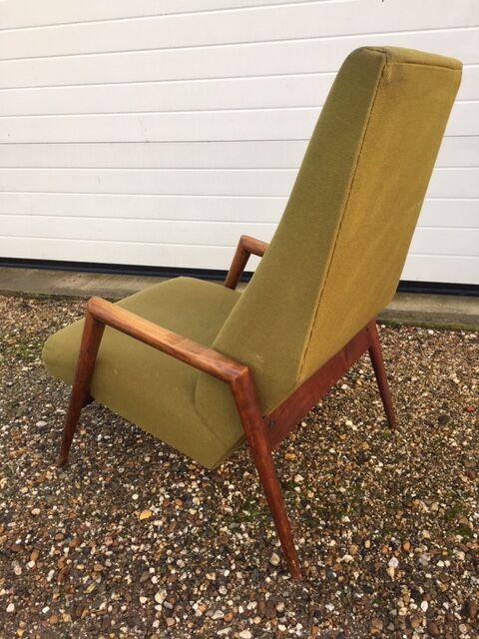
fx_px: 535
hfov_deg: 48.2
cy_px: 320
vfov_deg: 61.7
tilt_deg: -27.9
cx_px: 240
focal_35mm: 29
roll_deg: +2.8
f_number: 2.2
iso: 40
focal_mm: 4.15
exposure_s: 1/100
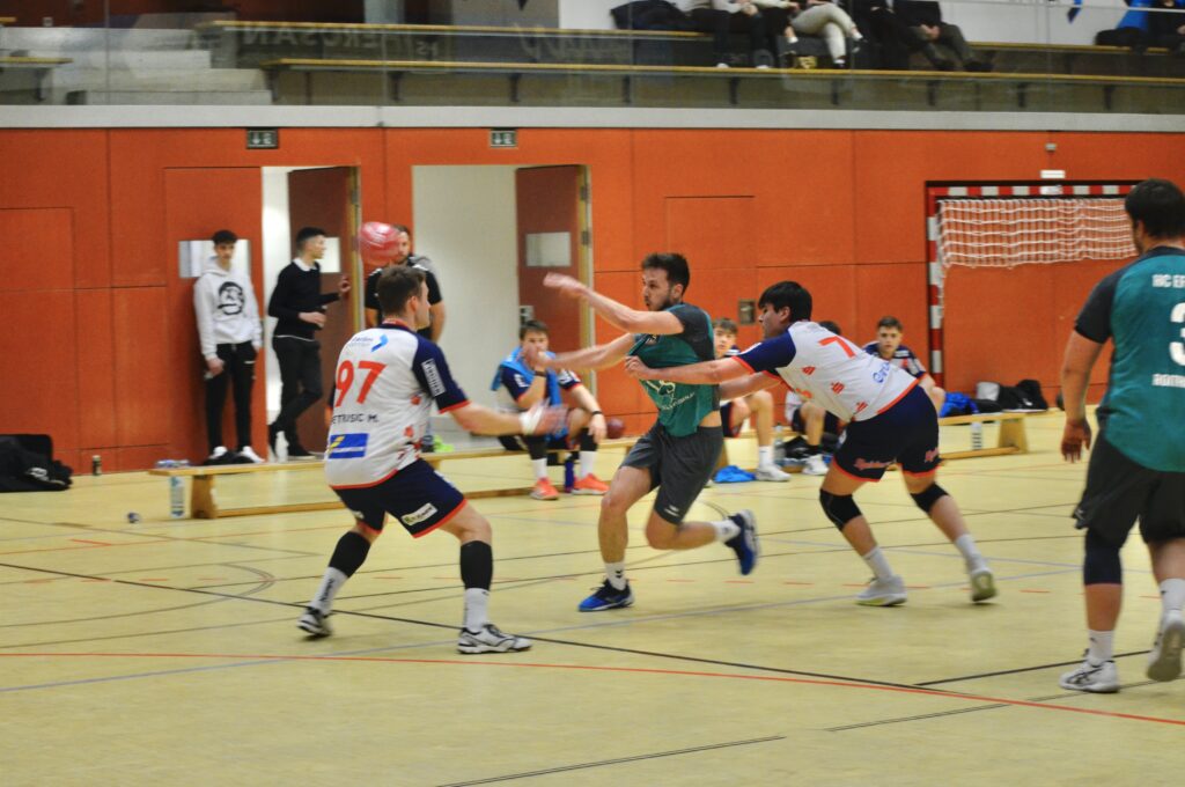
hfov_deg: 24.6
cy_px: 394
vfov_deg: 16.5
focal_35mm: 82
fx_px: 2712
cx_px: 592
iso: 1600
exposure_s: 1/100
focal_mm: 55
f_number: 4
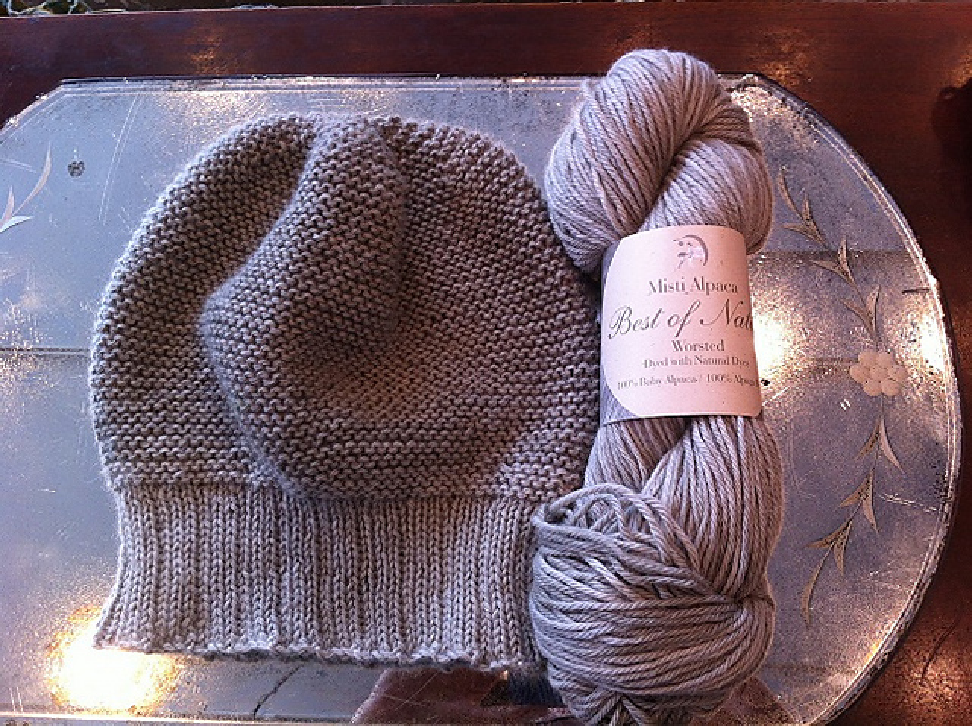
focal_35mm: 35
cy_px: 363
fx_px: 981
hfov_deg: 52.7
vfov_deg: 40.6
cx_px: 486
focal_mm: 3.85
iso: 80
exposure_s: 1/20
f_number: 2.8
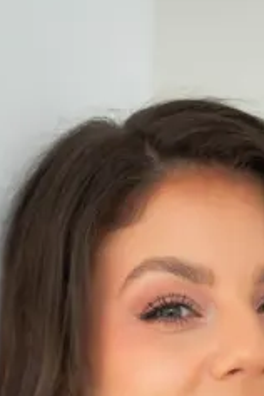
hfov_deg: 9.1
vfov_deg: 11.9
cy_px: 824
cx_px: 203
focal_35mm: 151
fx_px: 1661
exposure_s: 1/250
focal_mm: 35
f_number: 2
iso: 500
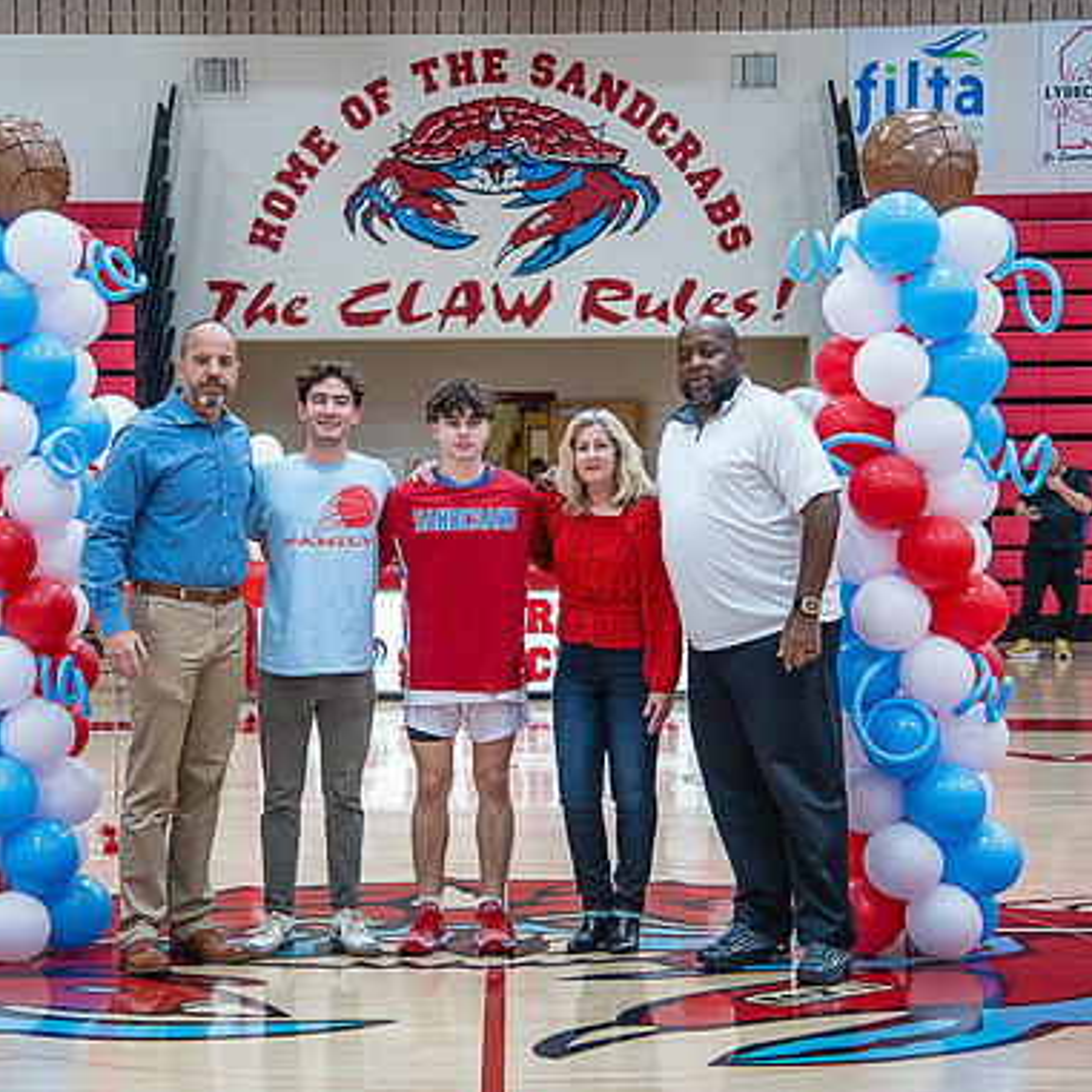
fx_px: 2998
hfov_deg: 20.6
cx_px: 461
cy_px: 542
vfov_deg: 20.6
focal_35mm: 84
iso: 2000
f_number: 4
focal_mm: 65
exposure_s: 1/320
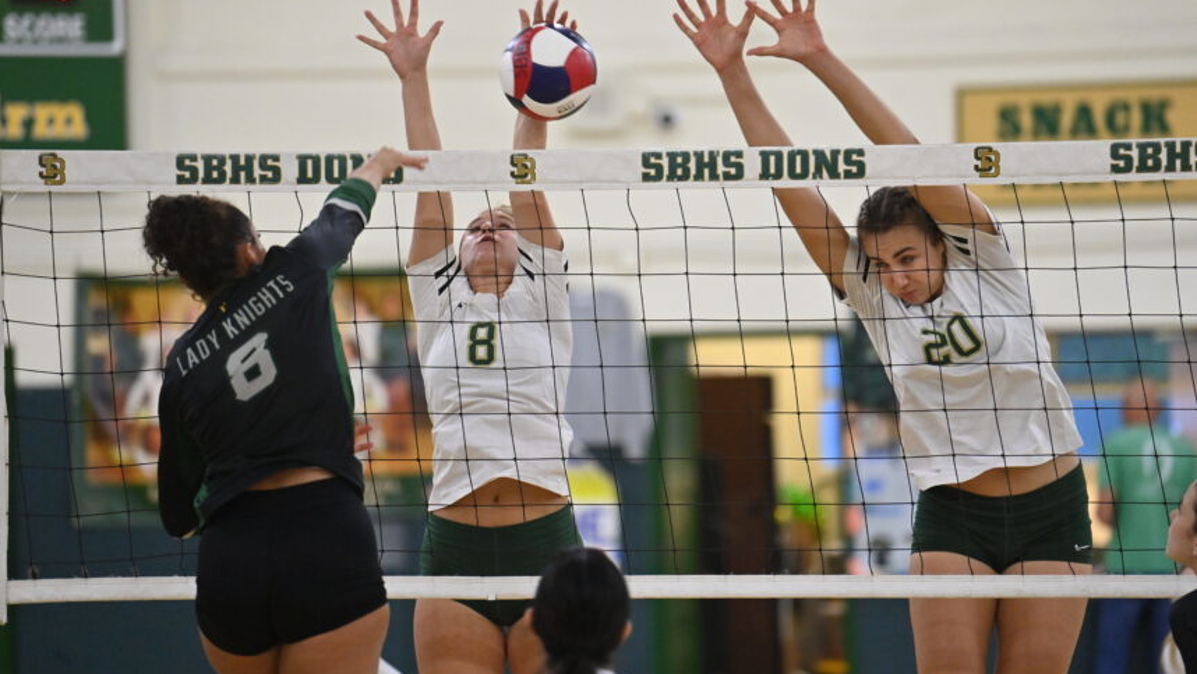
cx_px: 598
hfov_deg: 10.3
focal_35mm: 210
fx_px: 6667
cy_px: 297
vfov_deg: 5.8
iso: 6400
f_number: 2.8
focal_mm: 200
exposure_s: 1/1250
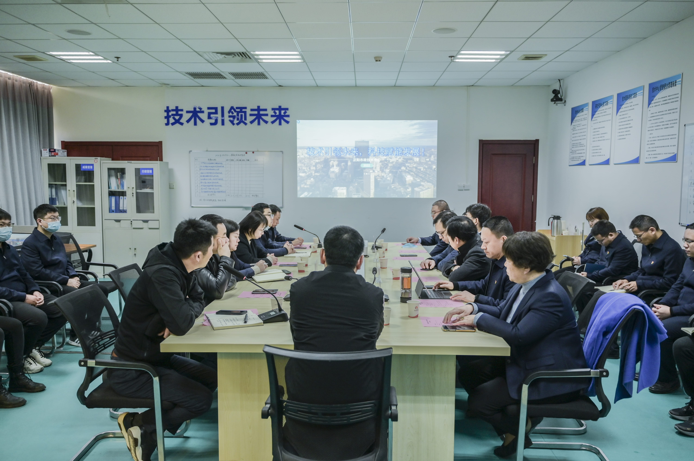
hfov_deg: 65.5
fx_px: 539
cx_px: 347
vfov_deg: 46.3
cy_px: 230
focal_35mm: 28
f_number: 2.8
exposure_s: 1/125
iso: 1000
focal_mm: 28
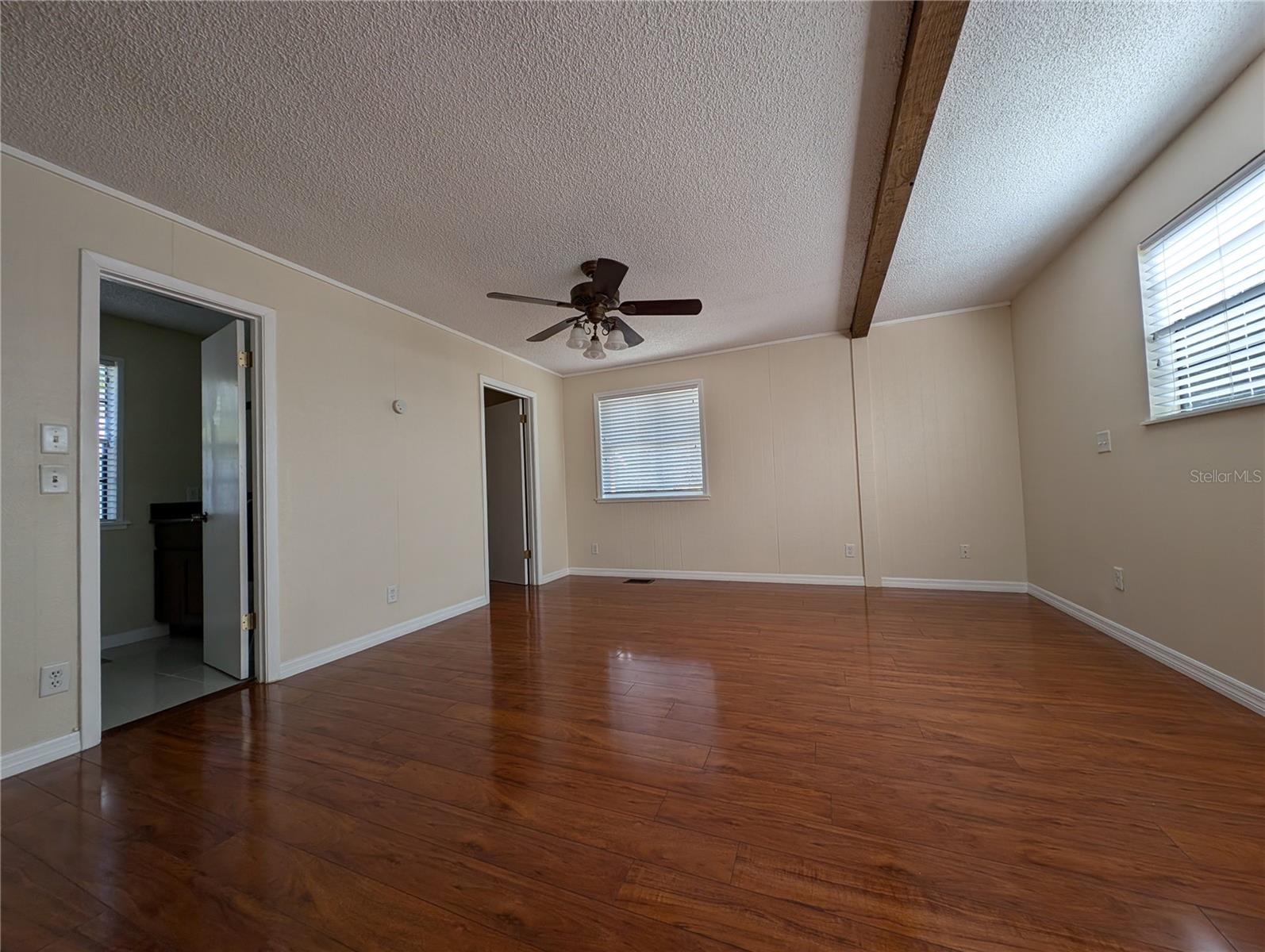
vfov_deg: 94.6
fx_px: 439
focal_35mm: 12
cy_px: 476
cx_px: 632
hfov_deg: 110.5
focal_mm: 2.23
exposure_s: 1/330
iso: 37
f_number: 1.95
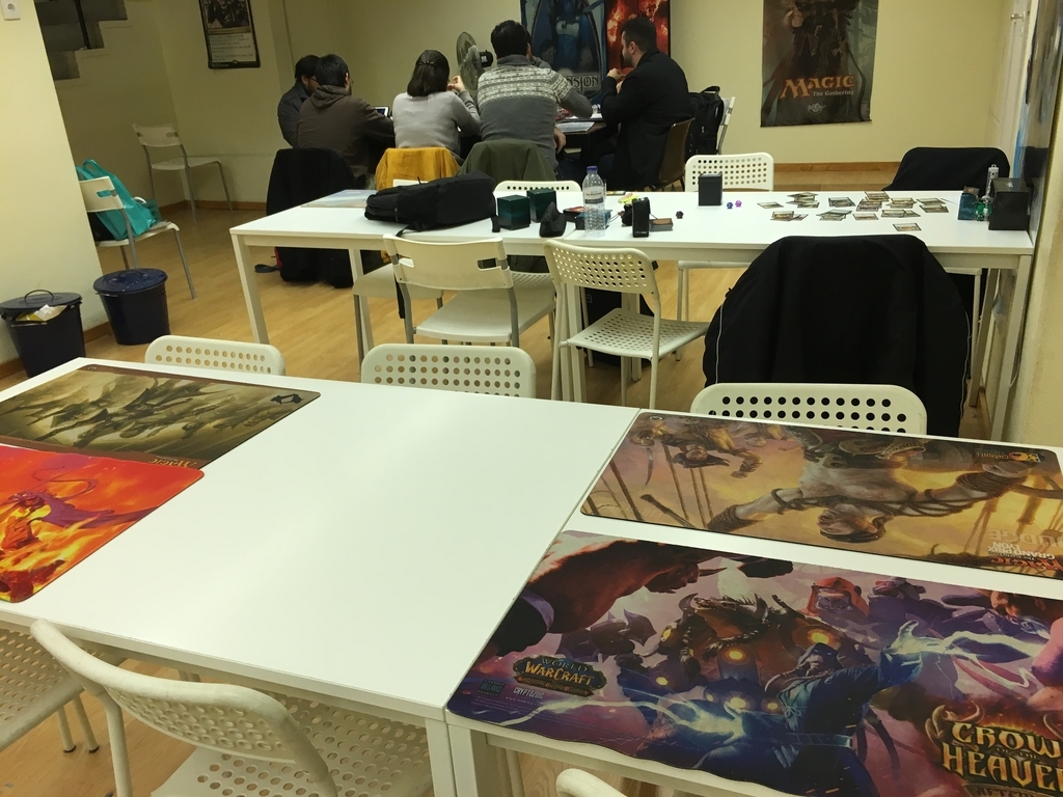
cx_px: 532
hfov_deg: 61.7
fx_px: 891
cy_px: 398
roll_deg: +3.4
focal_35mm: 29
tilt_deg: -22.7
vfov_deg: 48.2
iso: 64
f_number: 2.2
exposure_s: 1/30
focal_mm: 4.15
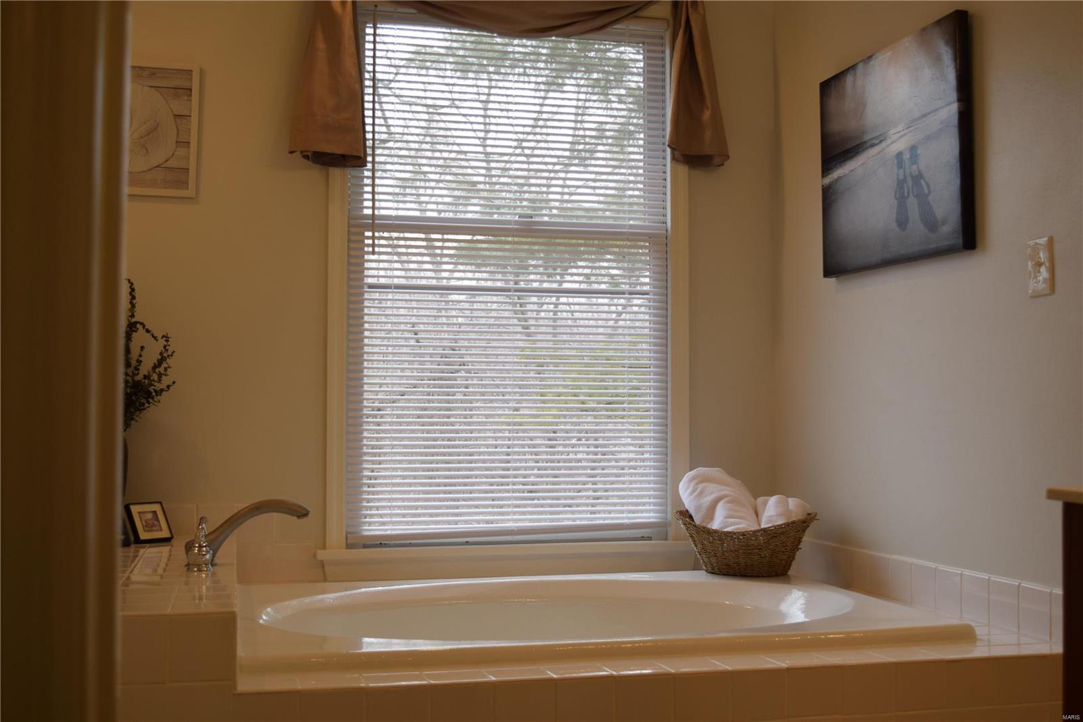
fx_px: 1263
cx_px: 542
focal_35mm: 42
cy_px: 361
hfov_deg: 46.4
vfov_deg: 31.9
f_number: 5.6
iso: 400
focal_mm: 28
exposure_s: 1/125
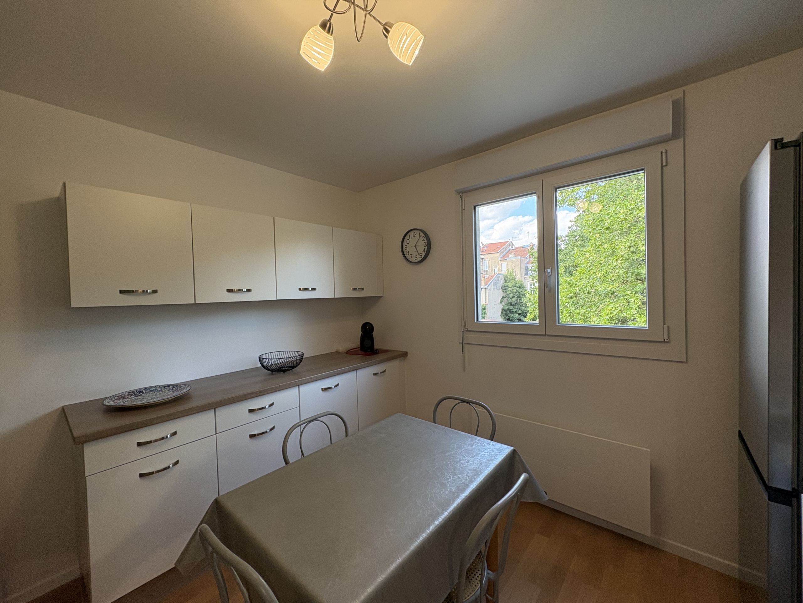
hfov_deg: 102.1
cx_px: 402
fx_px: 325
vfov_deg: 85.7
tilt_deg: -1.4
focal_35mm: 14
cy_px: 302
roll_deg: +1.8
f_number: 2.2
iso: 160
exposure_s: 1/99
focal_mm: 2.22
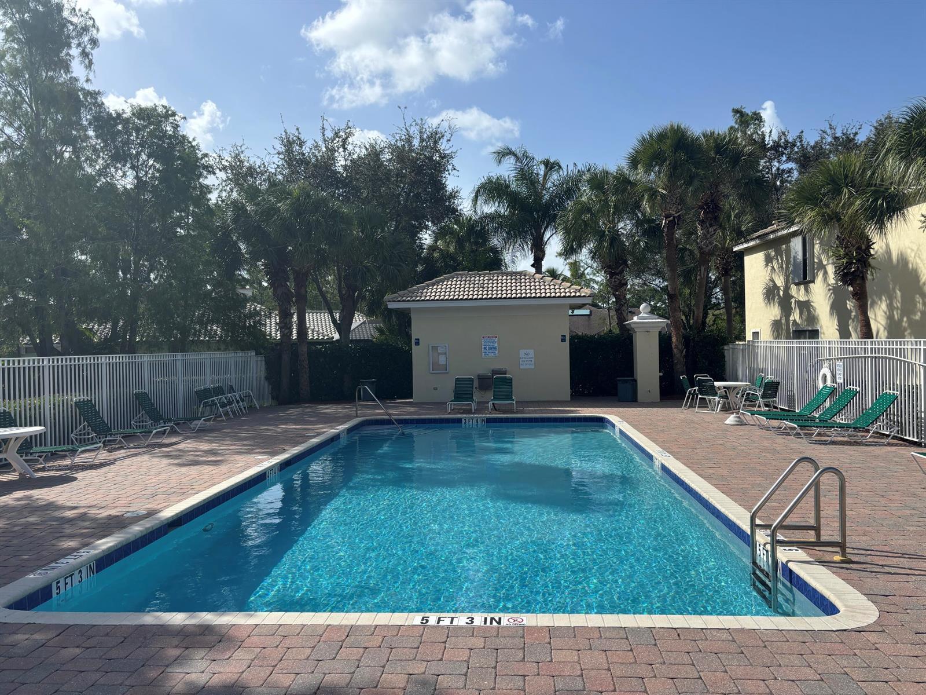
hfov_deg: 67.3
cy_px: 348
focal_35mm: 26
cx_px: 463
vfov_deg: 53.1
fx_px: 696
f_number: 1.6
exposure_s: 1/4082
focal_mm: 5.96
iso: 50
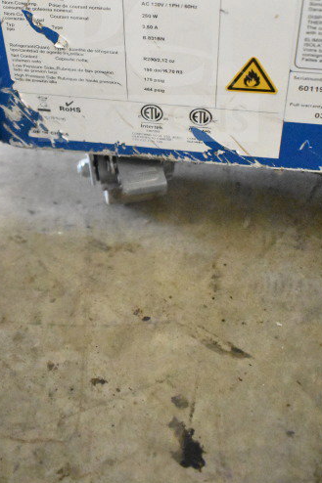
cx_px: 148
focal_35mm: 50
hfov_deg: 27.0
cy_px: 64
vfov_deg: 37.5
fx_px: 671
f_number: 3.5
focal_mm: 18
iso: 14400
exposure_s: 1/30
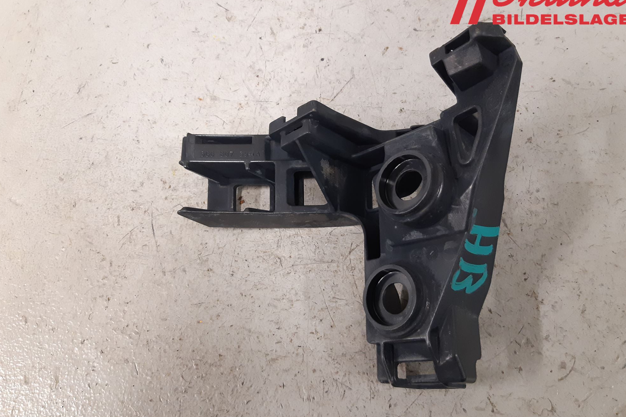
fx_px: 487
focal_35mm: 28
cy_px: 214
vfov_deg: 46.4
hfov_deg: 65.5
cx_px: 320
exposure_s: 1/33
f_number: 1.7
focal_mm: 3.93
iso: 200
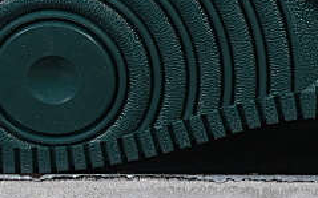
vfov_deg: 3.8
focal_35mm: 346
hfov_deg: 6.1
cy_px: -125
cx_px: 261
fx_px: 2997
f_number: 8
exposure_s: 1/80
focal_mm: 50
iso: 160
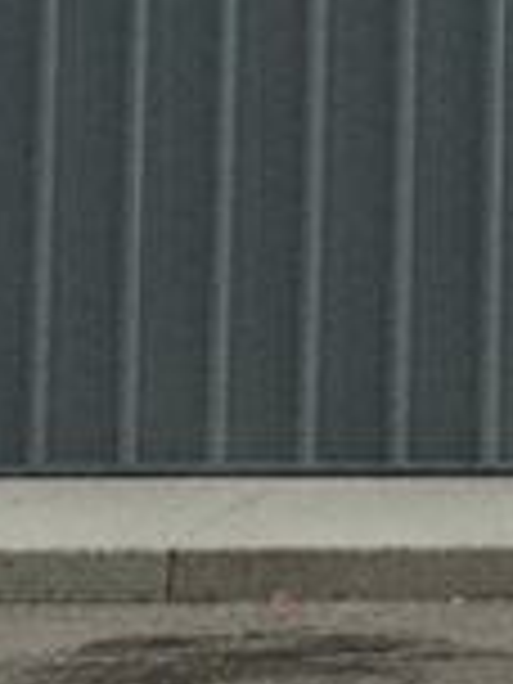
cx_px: 1318
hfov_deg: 7.3
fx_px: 3735
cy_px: -832
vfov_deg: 9.5
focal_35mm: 189
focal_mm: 6.8
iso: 605
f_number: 1.78
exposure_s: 1/68
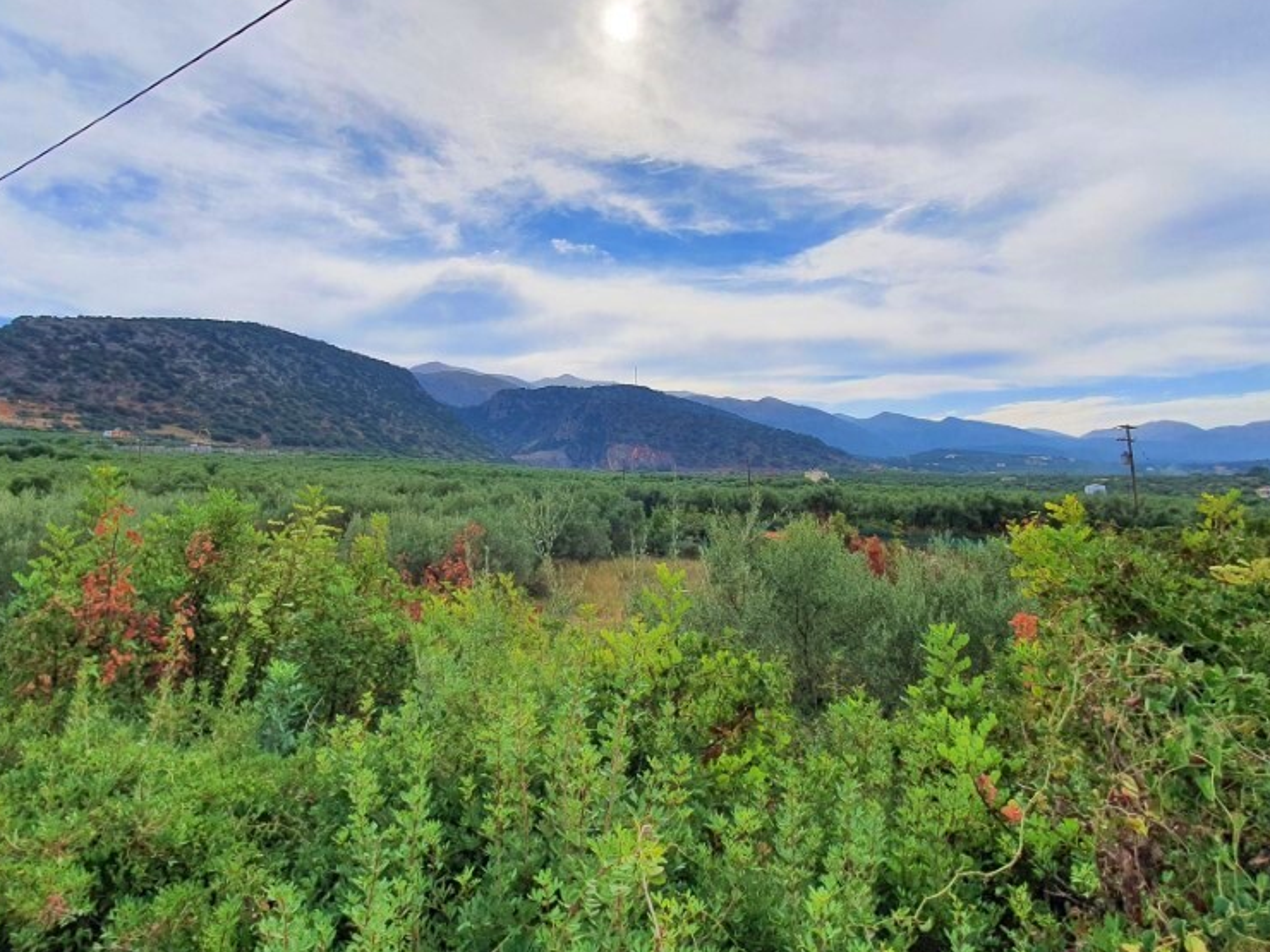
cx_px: 611
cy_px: 431
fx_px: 660
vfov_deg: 71.4
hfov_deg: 87.7
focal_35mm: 18
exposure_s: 1/1484
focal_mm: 1.8
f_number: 2.2
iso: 50
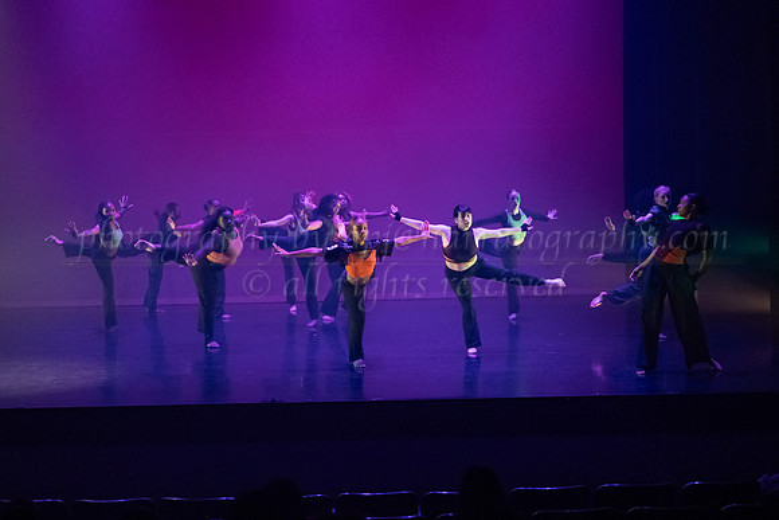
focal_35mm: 65
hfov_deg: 30.9
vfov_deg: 20.9
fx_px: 1406
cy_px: 263
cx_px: 335
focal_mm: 47
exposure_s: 1/320
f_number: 2.8
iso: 4000
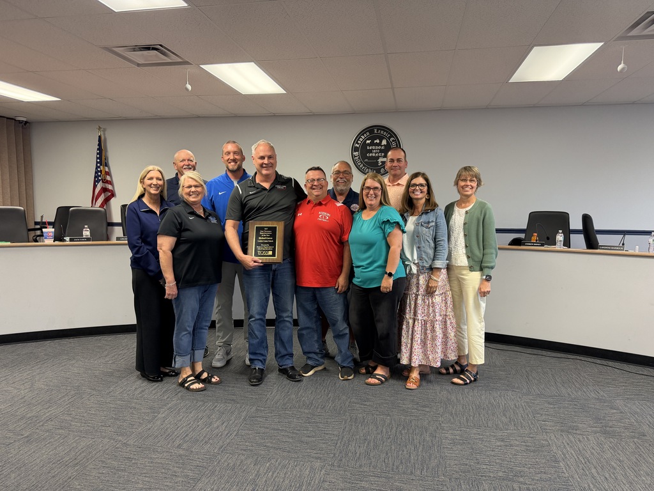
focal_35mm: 24
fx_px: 453
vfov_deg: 56.8
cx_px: 327
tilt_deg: -5.1
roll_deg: -0.1
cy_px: 246
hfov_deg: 71.6
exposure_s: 1/120
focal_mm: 6.76
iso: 250
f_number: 1.78
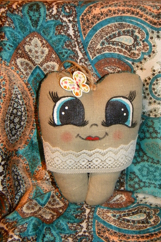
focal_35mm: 50
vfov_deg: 39.6
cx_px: 87
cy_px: 122
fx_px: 336
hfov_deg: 27.0
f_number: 3.9
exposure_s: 1/30
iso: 400
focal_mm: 8.6
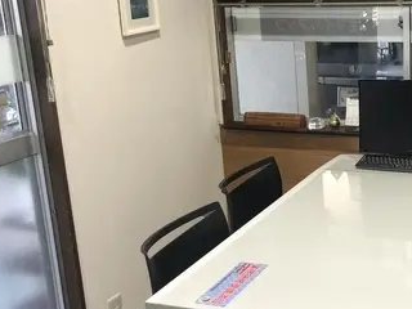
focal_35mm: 56
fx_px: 667
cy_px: 143
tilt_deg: -15.4
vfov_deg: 26.1
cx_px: 372
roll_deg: +1.6
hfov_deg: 32.6
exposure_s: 1/33
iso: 32
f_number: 1.8
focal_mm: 4
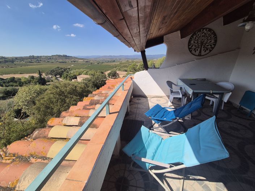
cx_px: 128
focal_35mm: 13
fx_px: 96
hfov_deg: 106.2
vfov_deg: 89.9
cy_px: 96
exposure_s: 1/2448
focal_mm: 2.2
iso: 50
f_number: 2.2
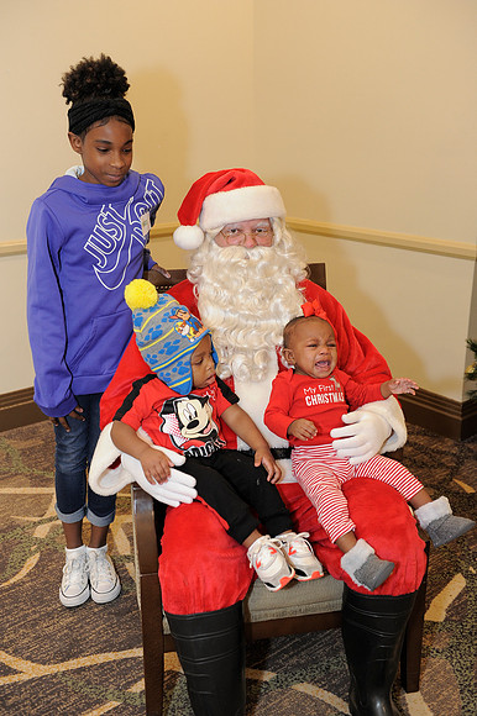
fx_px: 756
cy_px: 358
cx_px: 238
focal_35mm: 38
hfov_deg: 35.0
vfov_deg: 50.7
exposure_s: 1/100
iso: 1600
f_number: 4
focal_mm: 38
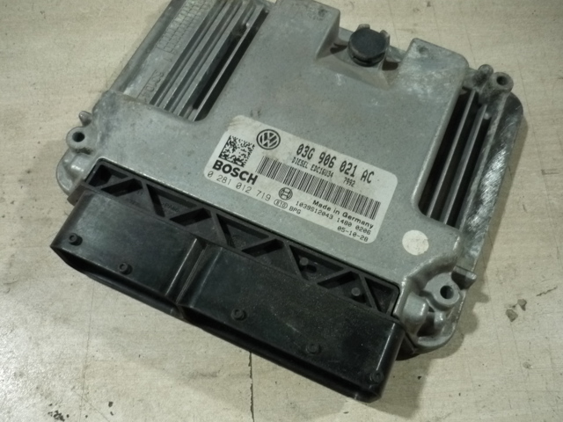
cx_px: 282
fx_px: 537
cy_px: 211
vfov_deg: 42.9
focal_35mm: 33
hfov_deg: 55.4
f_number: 2.8
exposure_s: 1/30
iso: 320
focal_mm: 5.5
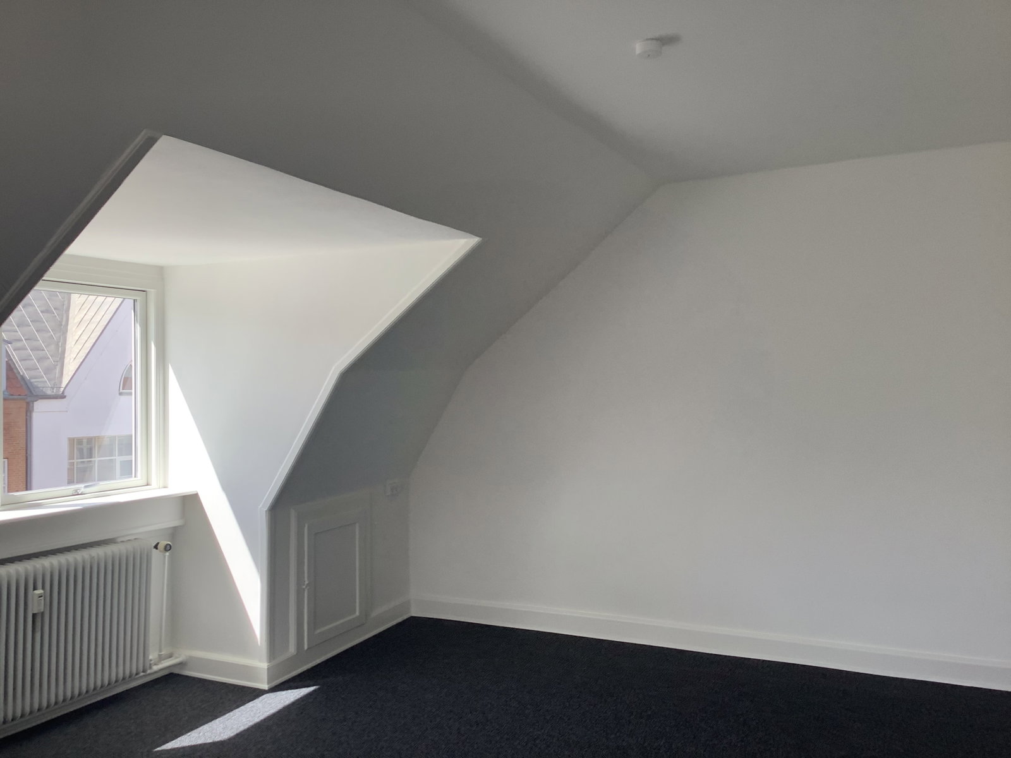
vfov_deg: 45.4
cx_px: 506
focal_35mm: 31
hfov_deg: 58.4
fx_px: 905
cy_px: 379
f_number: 2.4
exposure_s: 1/151
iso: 25
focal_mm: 3.3
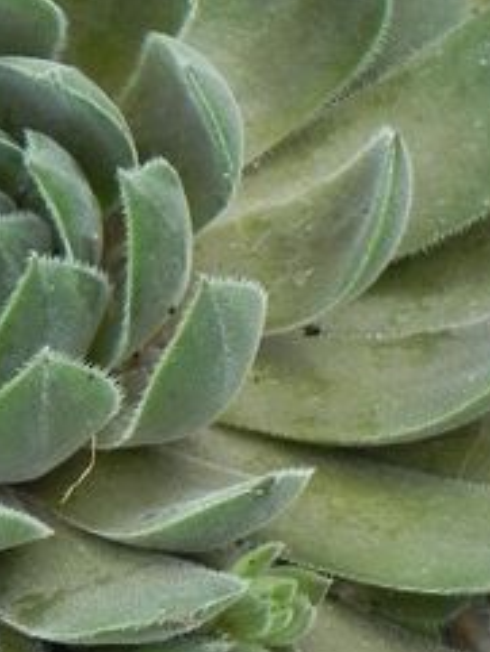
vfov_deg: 3.7
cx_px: -173
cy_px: 455
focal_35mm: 538
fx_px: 10145
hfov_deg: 2.8
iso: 160
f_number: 5
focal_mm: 28.8
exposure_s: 1/250
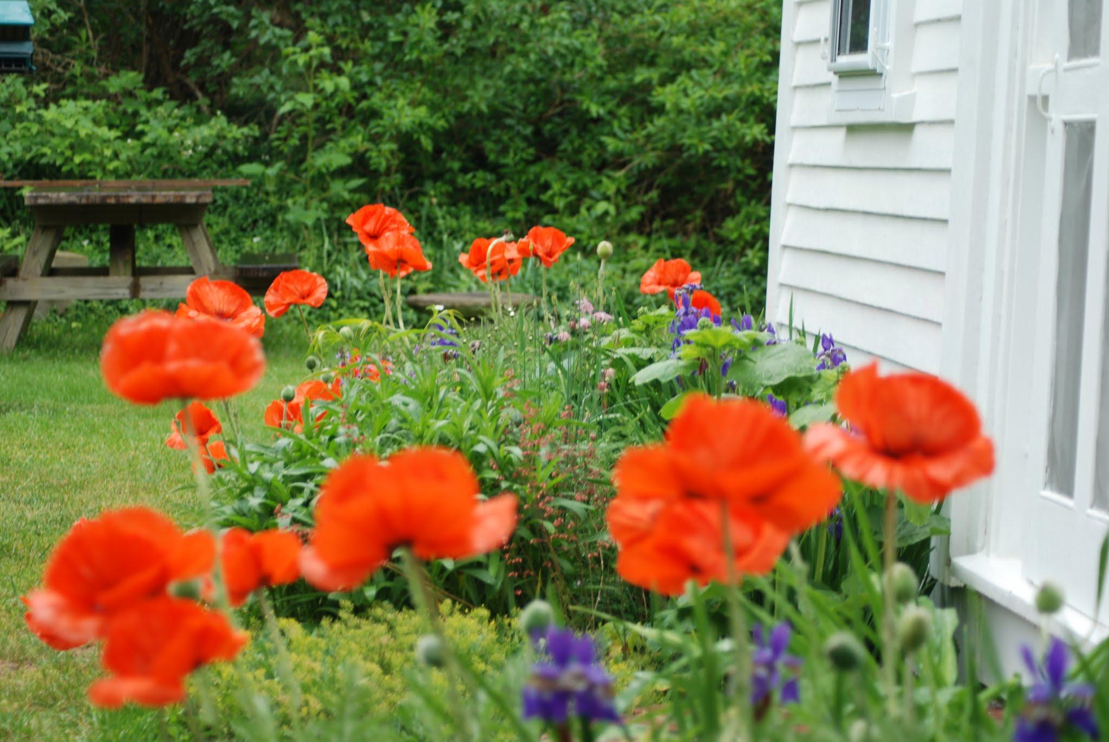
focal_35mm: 112
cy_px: 371
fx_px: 3470
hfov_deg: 18.2
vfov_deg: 12.2
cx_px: 554
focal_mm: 75
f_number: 4.5
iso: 200
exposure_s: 1/80
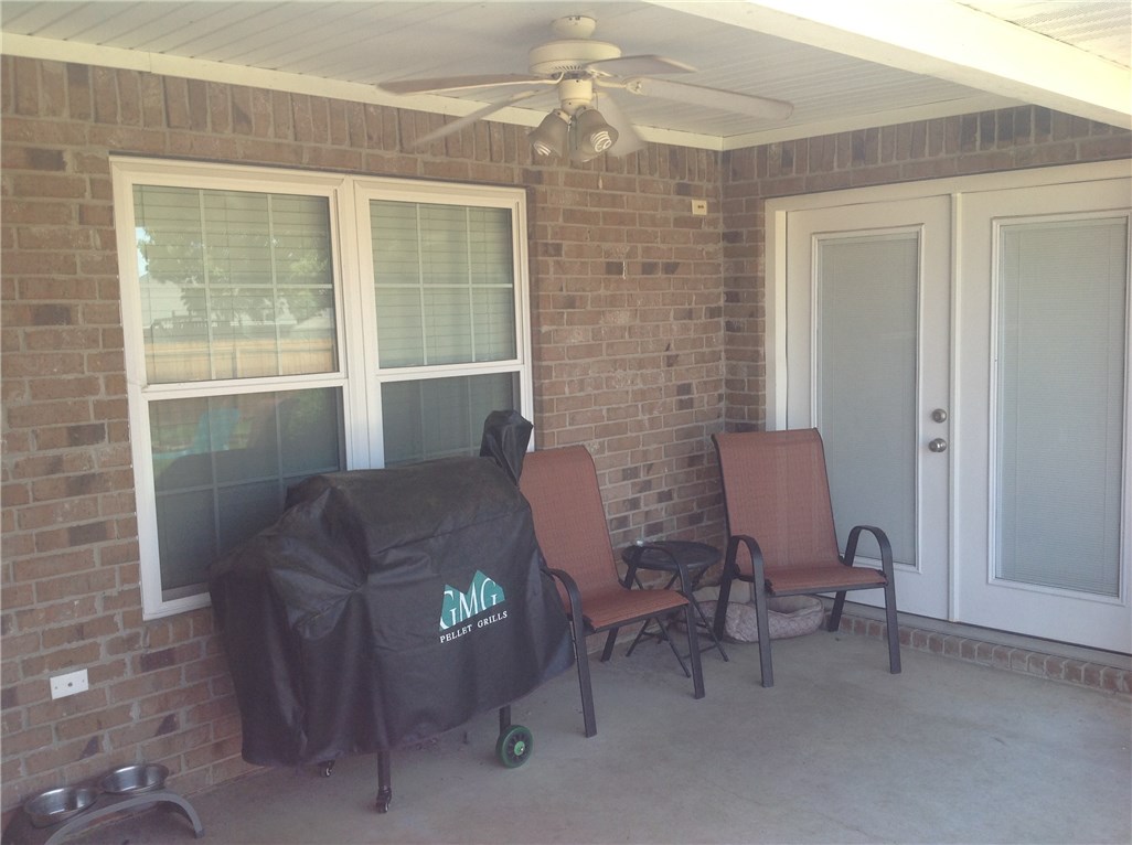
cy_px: 422
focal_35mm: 35
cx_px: 566
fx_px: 1143
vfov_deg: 40.6
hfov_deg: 52.7
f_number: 2.4
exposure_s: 1/187
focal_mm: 4.28
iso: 50
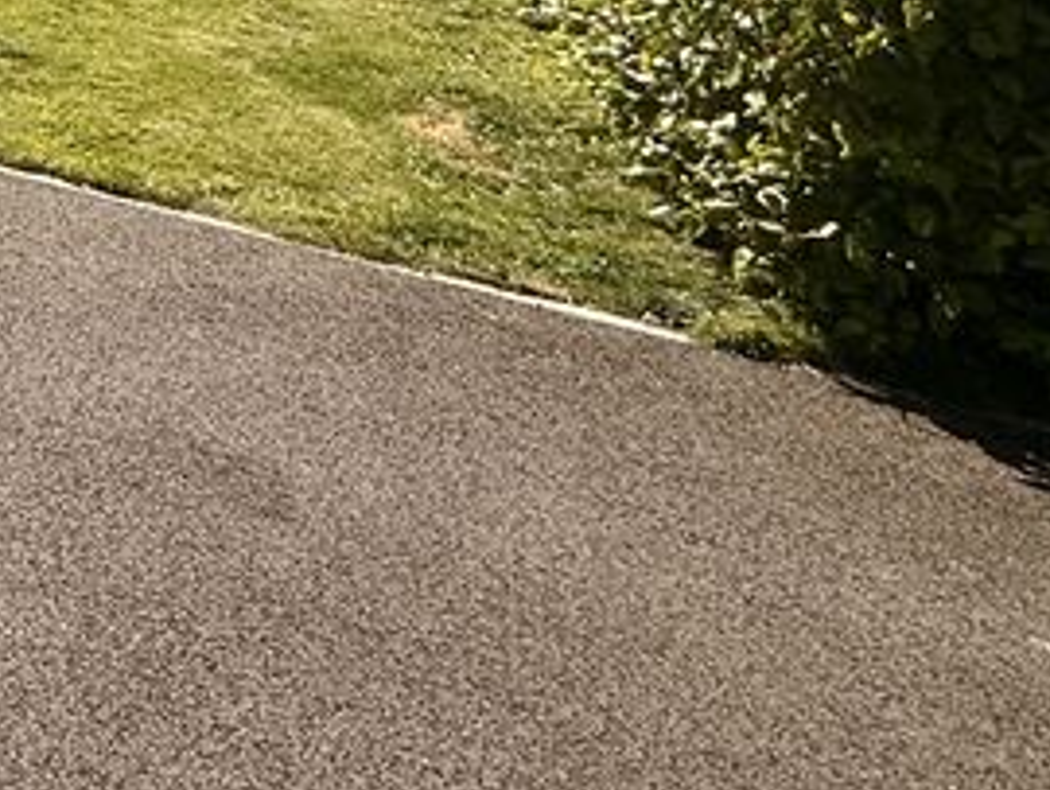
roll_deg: -0.2
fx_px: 1609
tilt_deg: +0.0
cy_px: -502
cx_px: -778
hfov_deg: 22.8
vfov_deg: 21.4
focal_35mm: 53
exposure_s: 1/3289
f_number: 2.2
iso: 50
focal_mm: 2.22
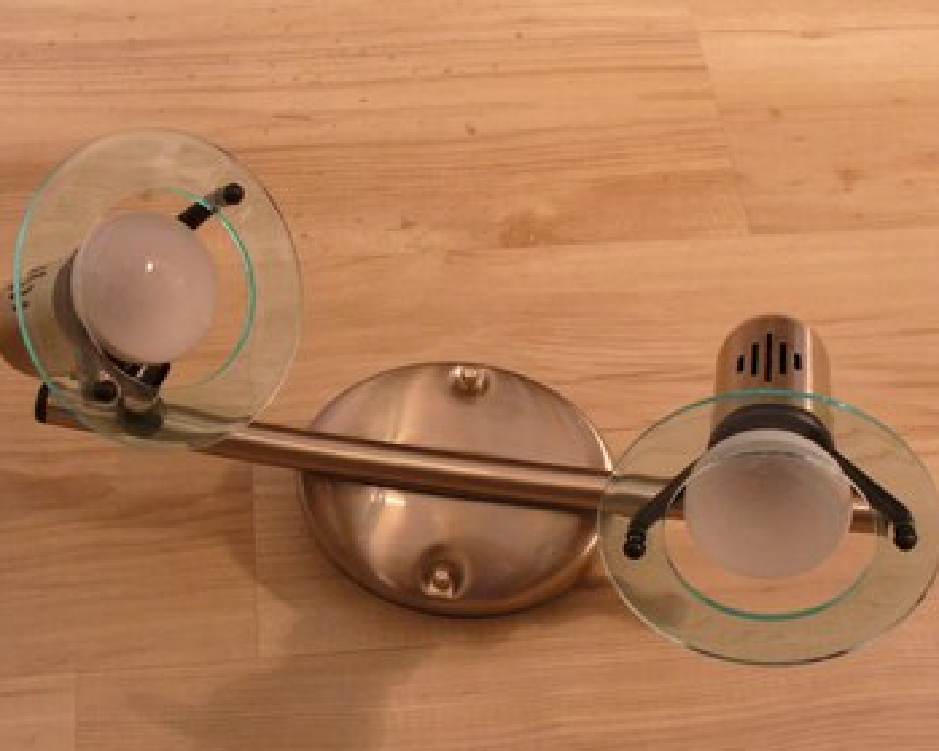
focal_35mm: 47
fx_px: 1306
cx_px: 487
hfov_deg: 39.5
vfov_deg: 32.1
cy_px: 398
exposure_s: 1/13
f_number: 2.9
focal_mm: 7
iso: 200
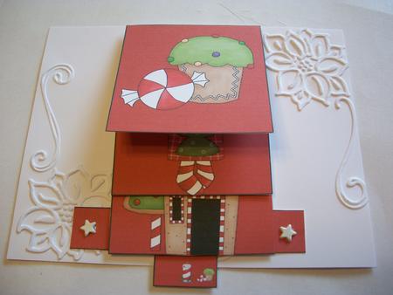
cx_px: 196
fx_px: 398
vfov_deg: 40.7
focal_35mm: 35
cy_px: 148
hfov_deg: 52.6
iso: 80
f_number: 3.1
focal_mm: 6.3
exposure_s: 1/100
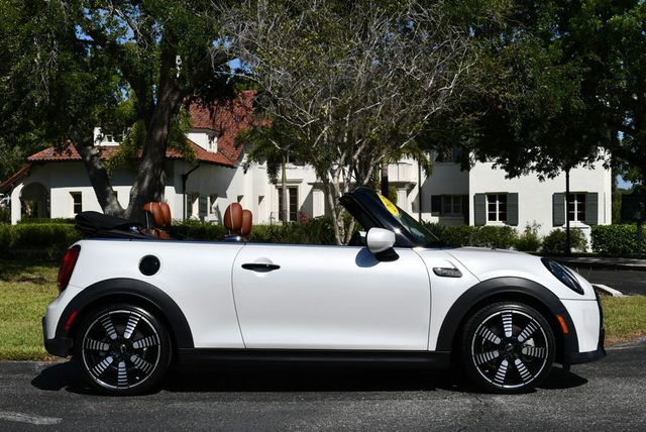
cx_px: 323
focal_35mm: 60
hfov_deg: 33.4
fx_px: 1078
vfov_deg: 22.7
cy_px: 216
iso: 100
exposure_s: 1/400
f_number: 10
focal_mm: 30
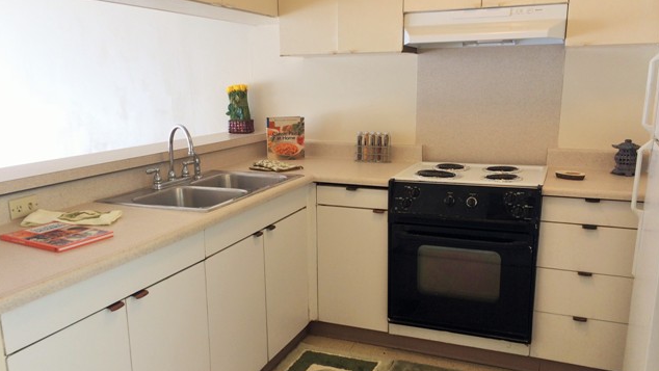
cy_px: 214
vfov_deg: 35.6
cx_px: 330
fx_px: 577
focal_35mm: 33
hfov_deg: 59.5
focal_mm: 4.12
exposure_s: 1/60
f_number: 2.2
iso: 40
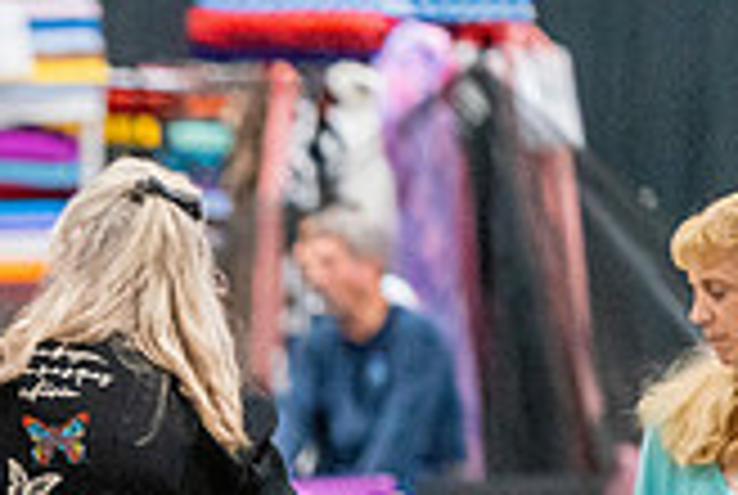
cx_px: -441
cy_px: 862
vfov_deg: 2.1
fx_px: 13328
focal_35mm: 649
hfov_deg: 3.2
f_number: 2.8
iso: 6400
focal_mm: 184
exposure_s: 1/250
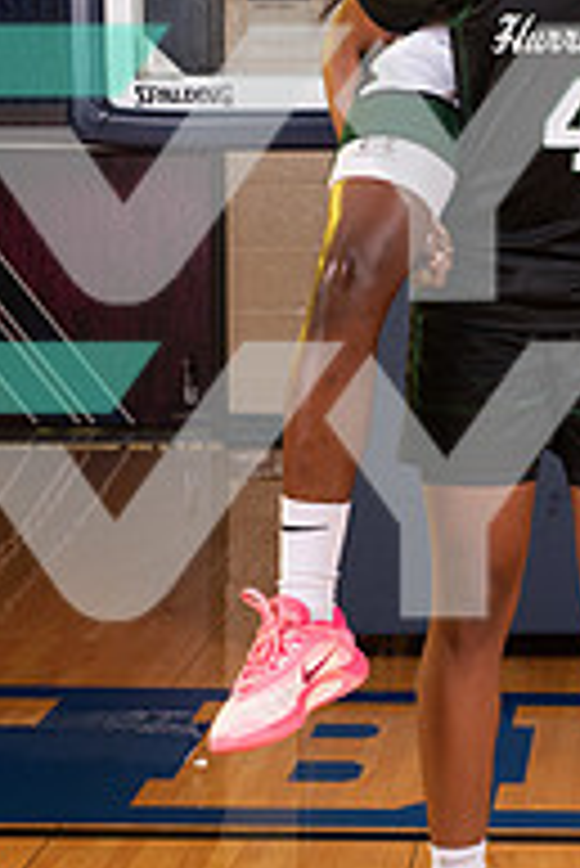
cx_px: 562
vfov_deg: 18.9
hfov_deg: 12.7
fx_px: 2581
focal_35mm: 107
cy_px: 166
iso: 320
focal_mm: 46
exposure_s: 1/320
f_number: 7.1
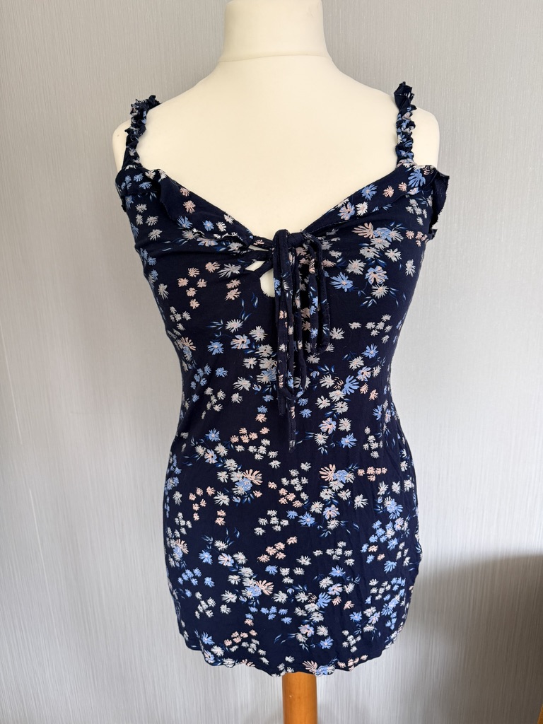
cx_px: 272
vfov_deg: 71.6
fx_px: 502
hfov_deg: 56.8
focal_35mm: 24
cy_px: 362
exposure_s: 1/82
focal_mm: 6.76
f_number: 1.78
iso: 200
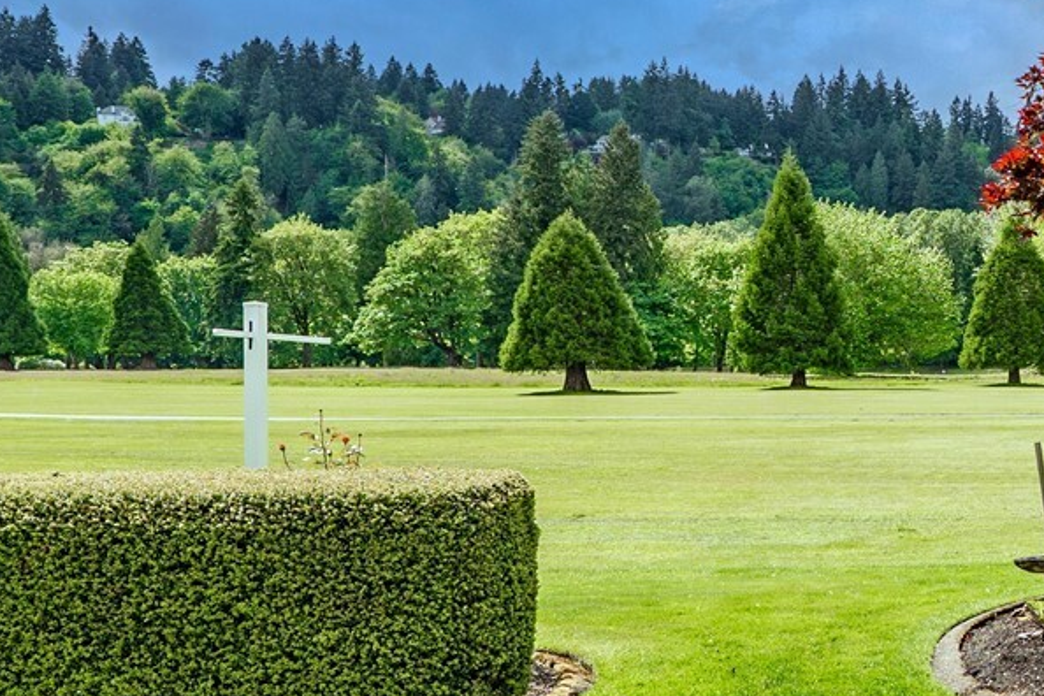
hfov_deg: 41.1
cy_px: 250
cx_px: 1085
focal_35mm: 40
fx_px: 1160
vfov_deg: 33.2
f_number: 7.1
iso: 100
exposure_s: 1/160
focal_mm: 14
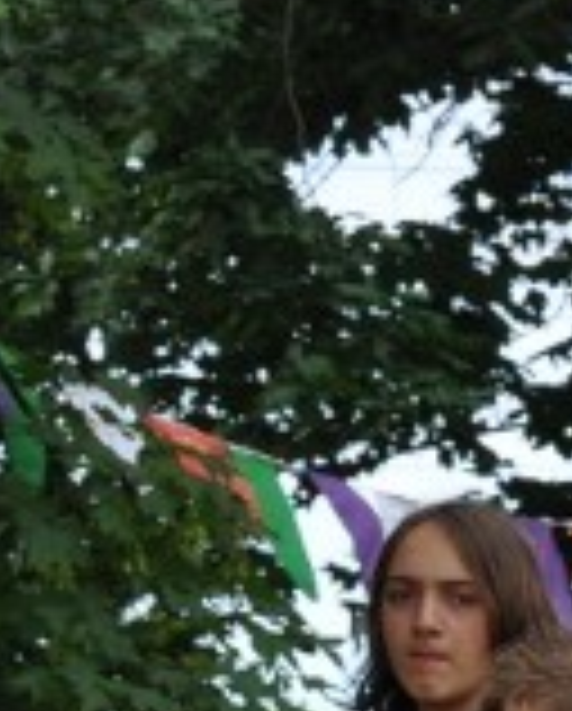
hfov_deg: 4.1
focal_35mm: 369
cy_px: 925
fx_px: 7786
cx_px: 1540
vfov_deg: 5.2
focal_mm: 52
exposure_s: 1/320
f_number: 9
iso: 400
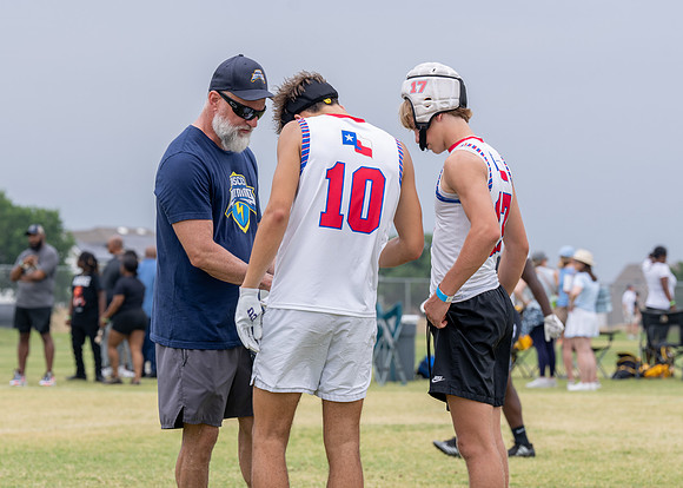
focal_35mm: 181
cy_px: 201
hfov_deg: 11.1
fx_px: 3506
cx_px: 282
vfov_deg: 8.0
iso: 100
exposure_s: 1/250
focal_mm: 146
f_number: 7.1
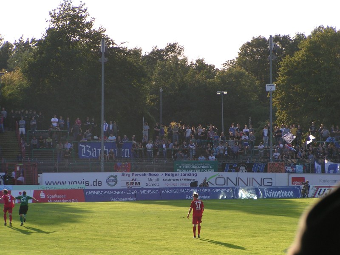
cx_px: 170
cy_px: 128
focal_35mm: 188
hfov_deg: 10.5
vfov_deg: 7.9
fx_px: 1847
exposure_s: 1/320
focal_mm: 28.8
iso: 50
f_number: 5
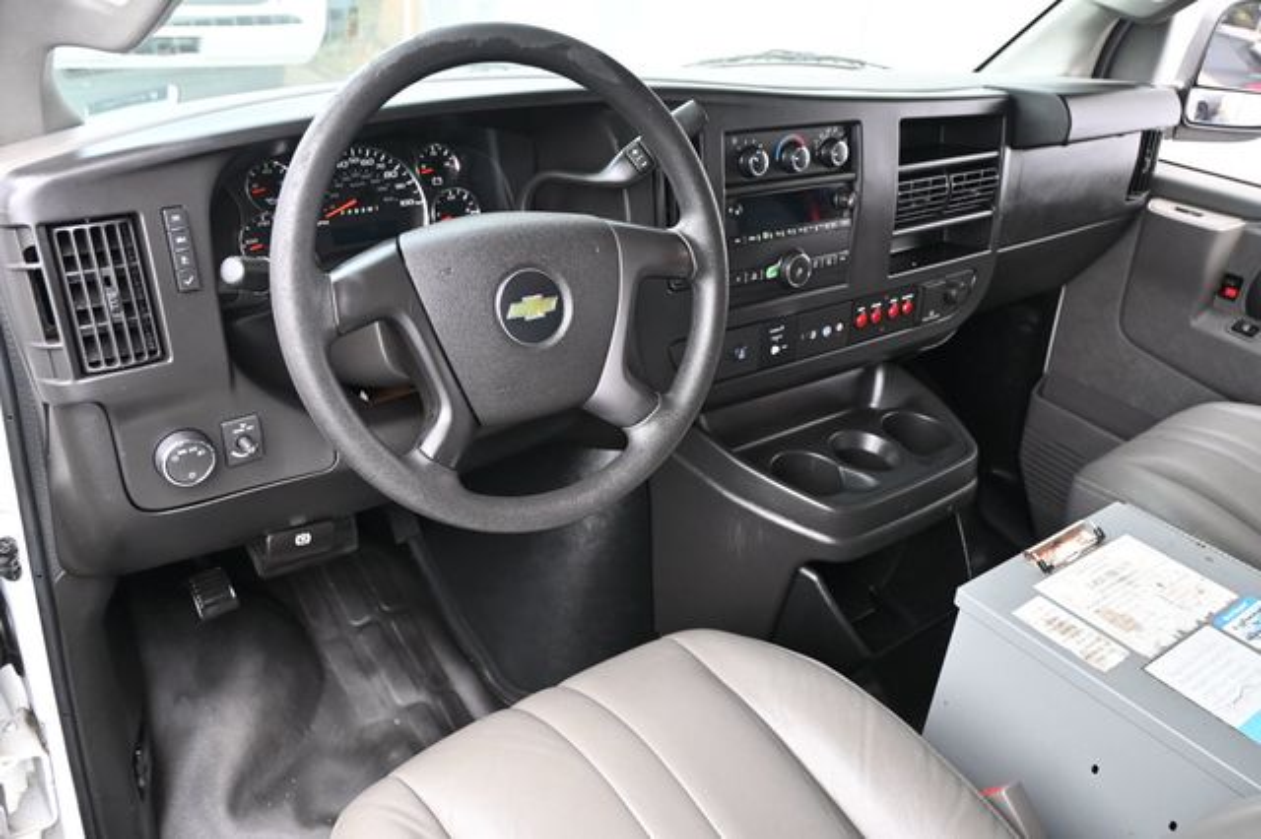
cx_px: 630
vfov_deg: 44.6
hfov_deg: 63.2
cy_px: 420
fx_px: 1024
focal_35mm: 29
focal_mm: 19.5
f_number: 3.8
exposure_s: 1/125
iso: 720
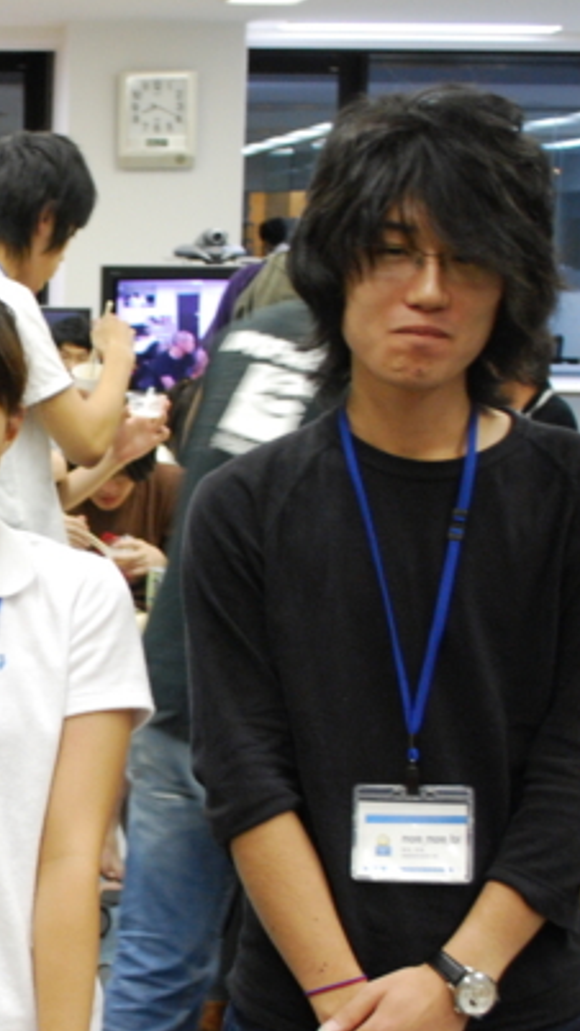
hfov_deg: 13.4
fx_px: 2352
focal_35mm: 86
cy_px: 678
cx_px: -228
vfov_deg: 24.6
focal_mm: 22
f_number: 4
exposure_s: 1/30
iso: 640
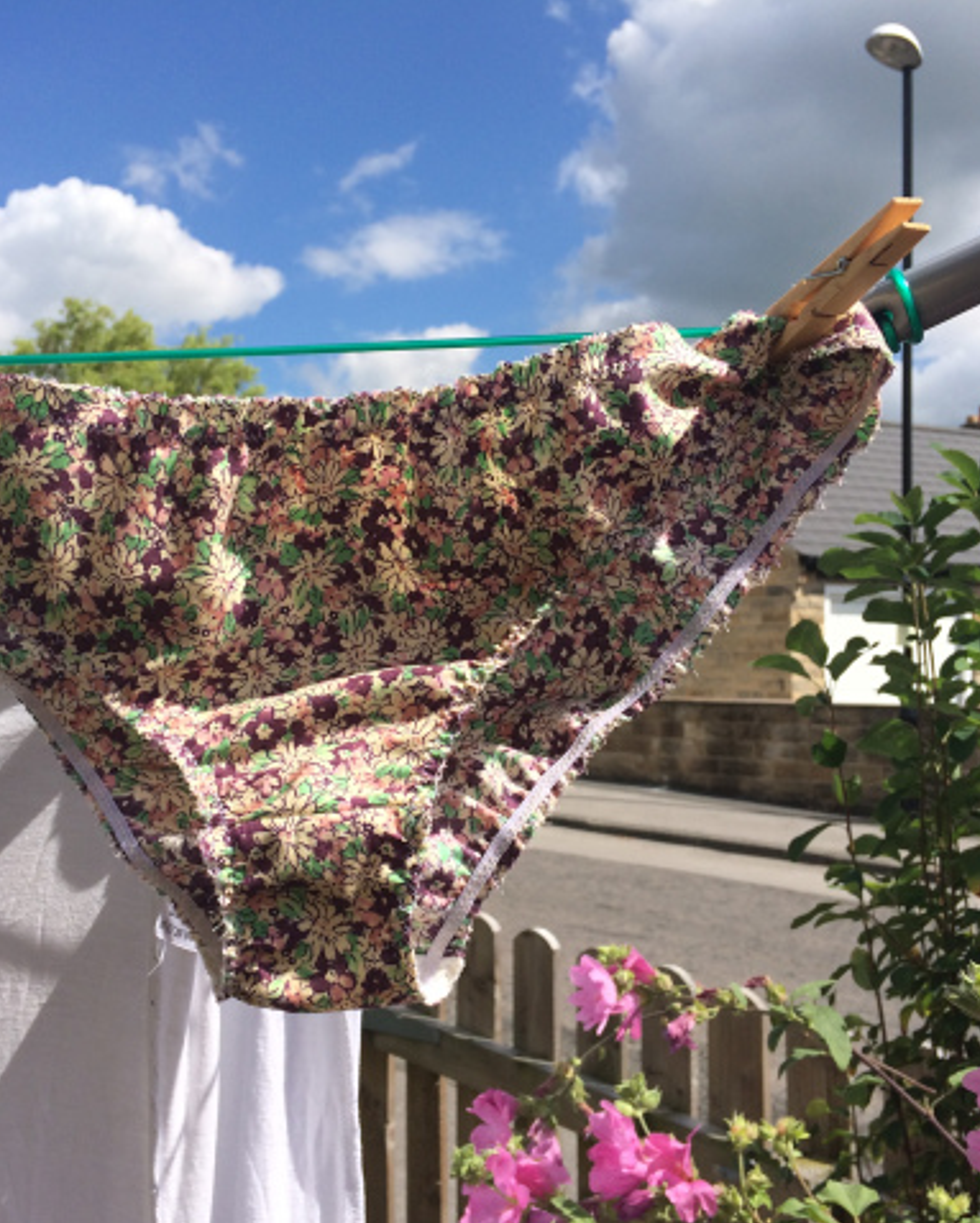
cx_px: 443
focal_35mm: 38
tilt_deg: +0.1
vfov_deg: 47.9
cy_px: 614
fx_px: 1376
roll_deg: -0.6
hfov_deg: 39.2
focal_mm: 4.15
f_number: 2.2
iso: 32
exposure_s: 1/2283
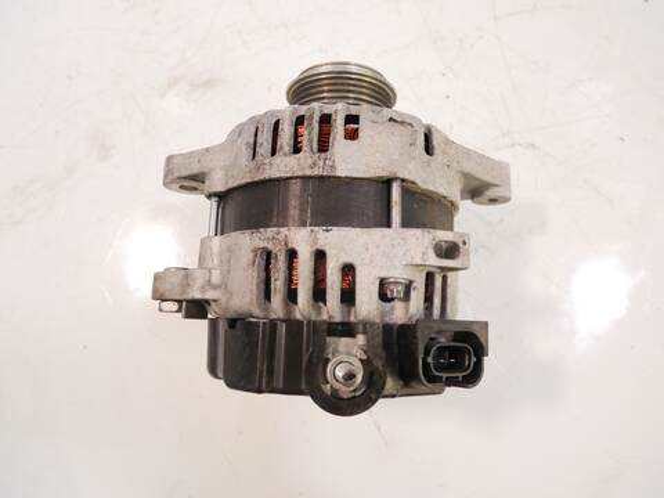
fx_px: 460
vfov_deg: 56.8
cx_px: 332
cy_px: 249
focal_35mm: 24
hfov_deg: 71.6
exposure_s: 1/60
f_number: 3.5
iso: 640
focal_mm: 12
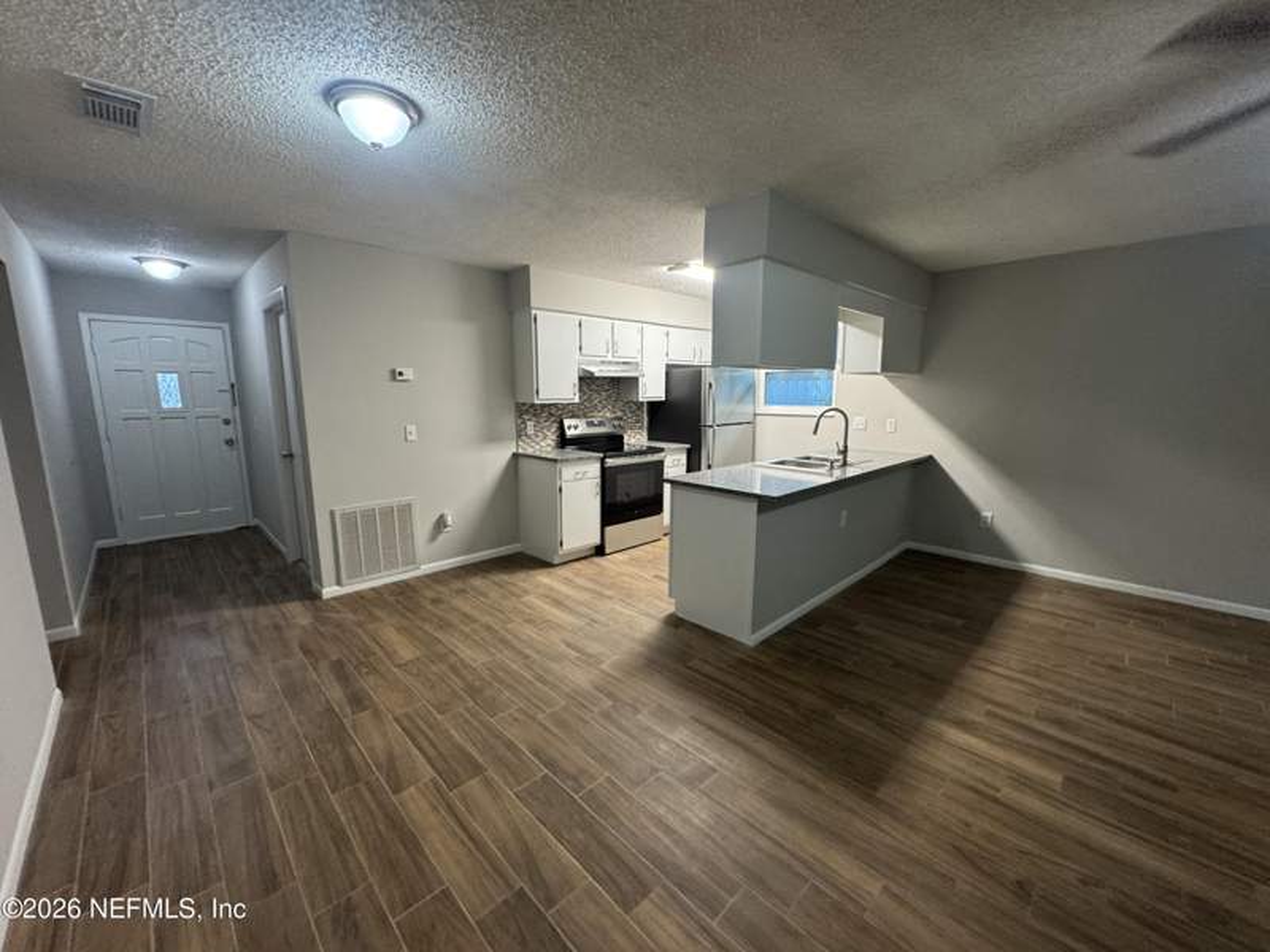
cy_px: 476
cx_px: 635
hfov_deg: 102.1
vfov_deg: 85.7
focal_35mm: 14
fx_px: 514
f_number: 2.2
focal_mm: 2.22
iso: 200
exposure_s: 1/60
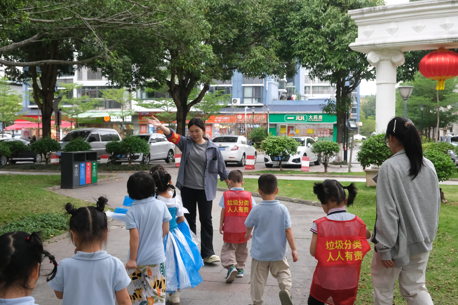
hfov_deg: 50.7
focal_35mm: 38
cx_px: 229
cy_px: 152
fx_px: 483
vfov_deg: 35.1
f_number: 5
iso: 2500
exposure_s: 1/250
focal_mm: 25.4
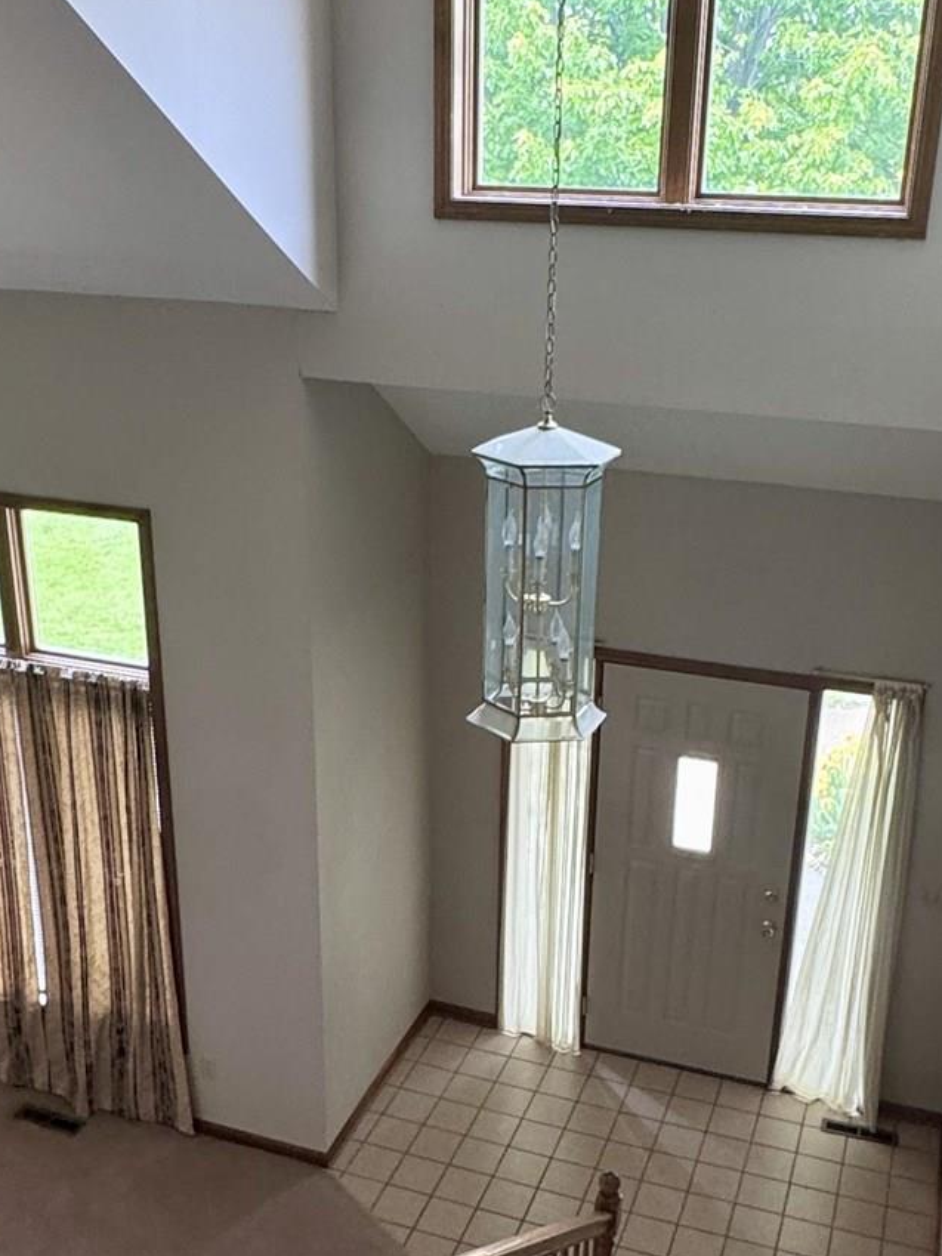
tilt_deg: -23.3
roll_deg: -0.4
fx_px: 1378
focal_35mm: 38
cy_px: 694
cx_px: 500
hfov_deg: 37.7
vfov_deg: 48.9
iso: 160
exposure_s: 1/120
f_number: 2.2
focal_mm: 2.22
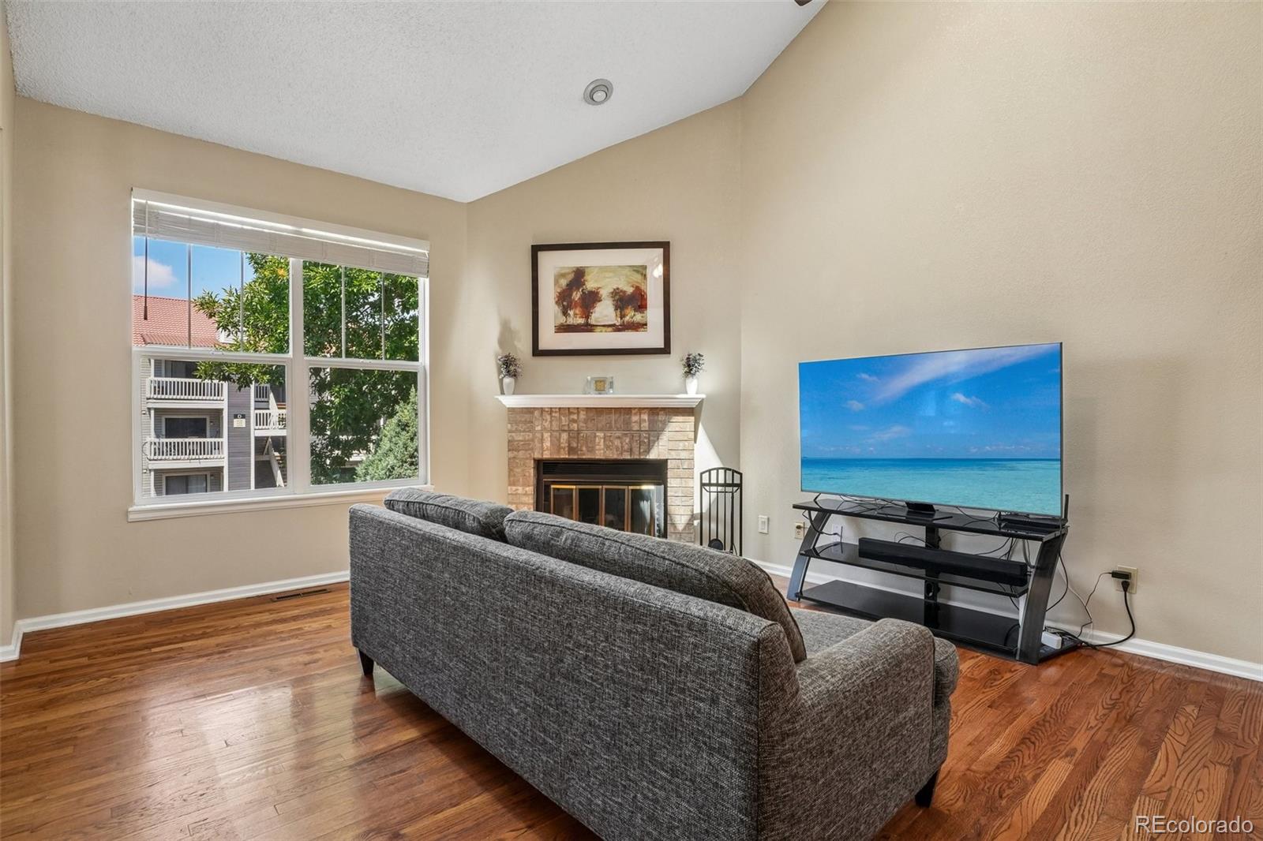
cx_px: 632
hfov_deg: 95.0
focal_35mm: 16
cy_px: 420
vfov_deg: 72.0
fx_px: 579
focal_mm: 11
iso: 320
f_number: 8
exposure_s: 1/30
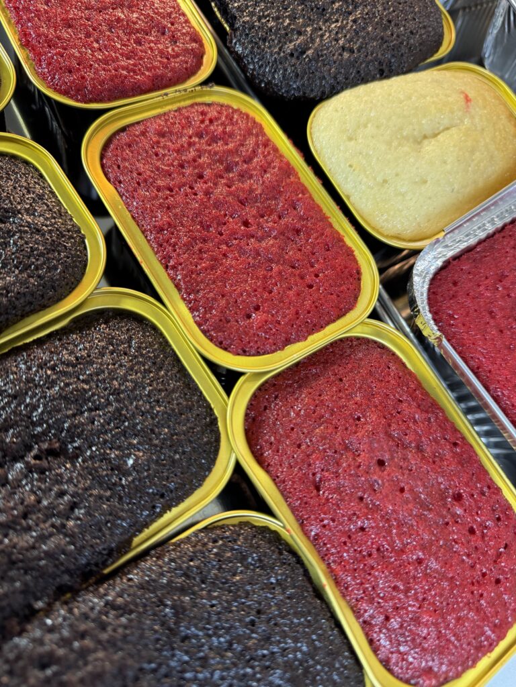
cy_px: 344
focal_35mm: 24
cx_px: 258
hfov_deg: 56.8
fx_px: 477
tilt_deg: -67.5
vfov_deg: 71.6
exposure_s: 1/71
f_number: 1.78
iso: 160
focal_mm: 6.76
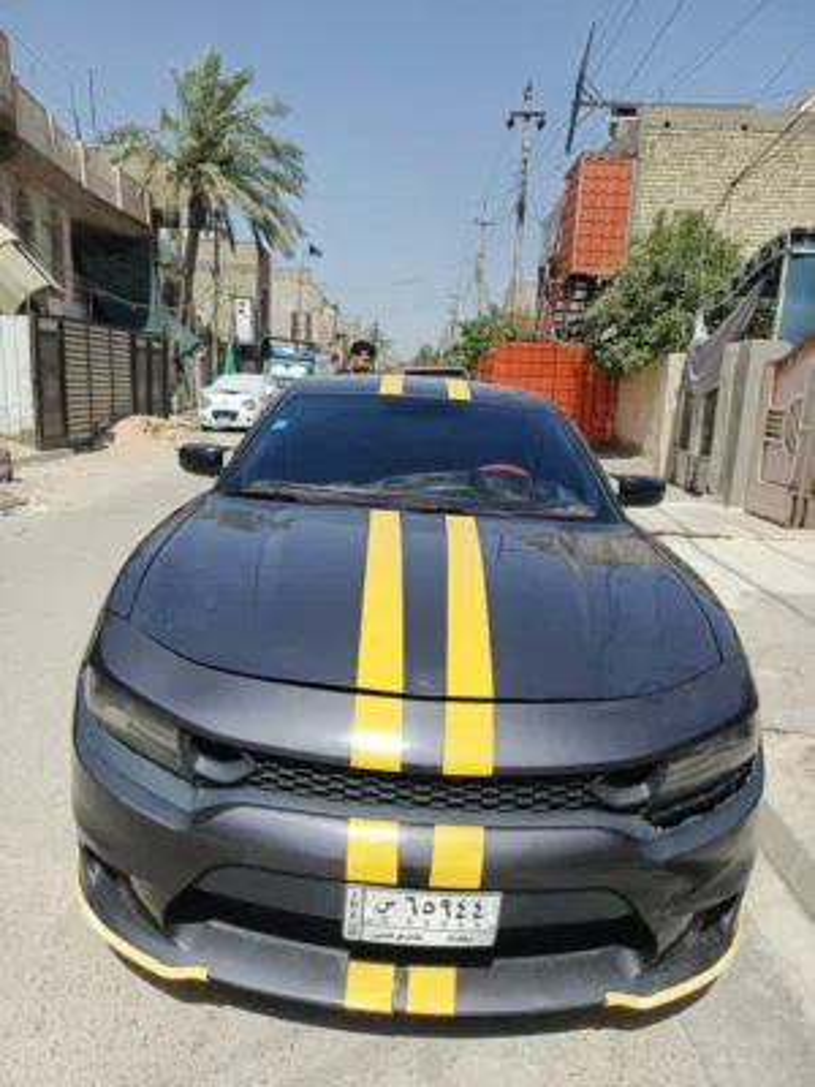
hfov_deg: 58.9
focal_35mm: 23
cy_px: 544
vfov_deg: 73.9
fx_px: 722
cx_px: 408
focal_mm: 5.25
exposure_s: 1/553
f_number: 1.7
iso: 52
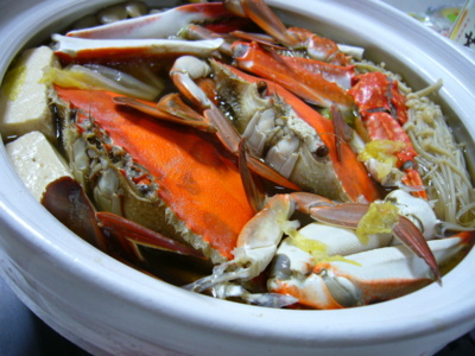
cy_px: 178
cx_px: 238
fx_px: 480
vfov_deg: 40.7
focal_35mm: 35
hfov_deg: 52.6
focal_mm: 5.8
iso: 160
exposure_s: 1/15
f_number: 2.8
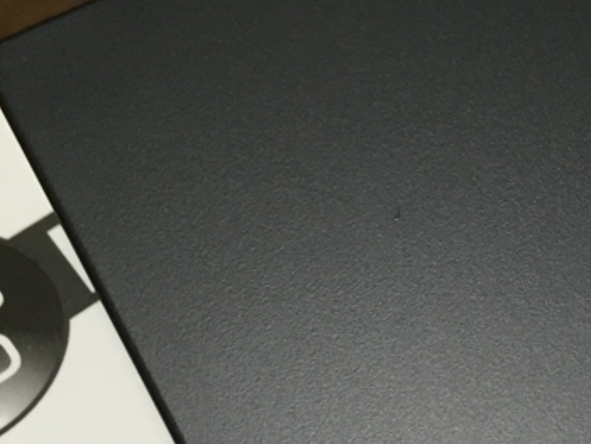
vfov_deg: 17.4
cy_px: 219
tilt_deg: -62.0
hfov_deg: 21.8
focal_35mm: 85
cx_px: 652
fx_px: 1452
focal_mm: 4.15
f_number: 2.2
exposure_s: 1/30
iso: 100
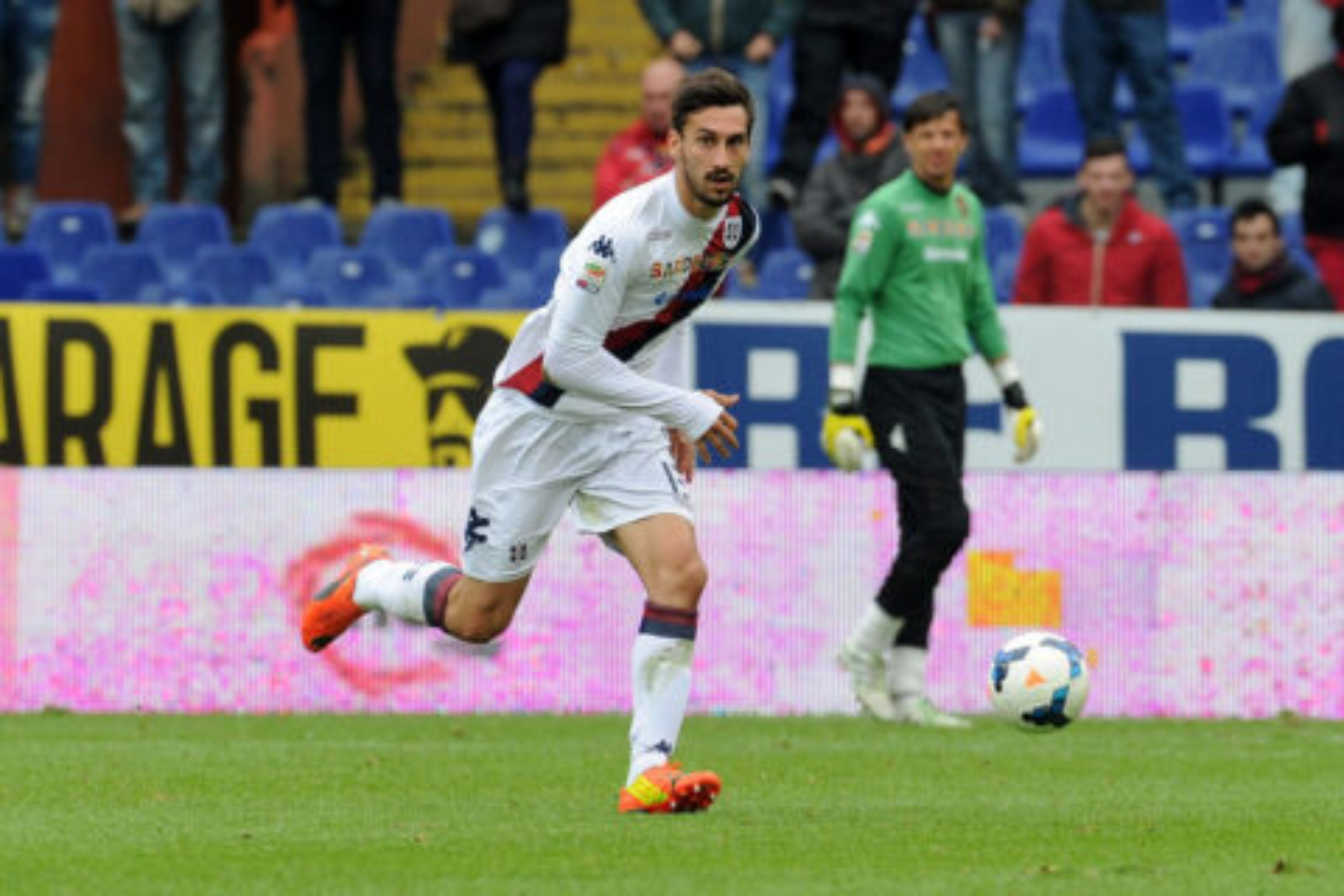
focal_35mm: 500
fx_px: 18665
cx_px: 672
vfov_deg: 2.7
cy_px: 448
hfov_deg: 4.1
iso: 1250
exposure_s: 1/800
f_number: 5.6
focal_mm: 500
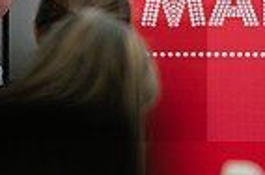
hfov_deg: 2.3
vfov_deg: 1.6
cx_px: 212
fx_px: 6463
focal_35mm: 880
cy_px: -45
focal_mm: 198
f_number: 2.8
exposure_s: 1/200
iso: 1600
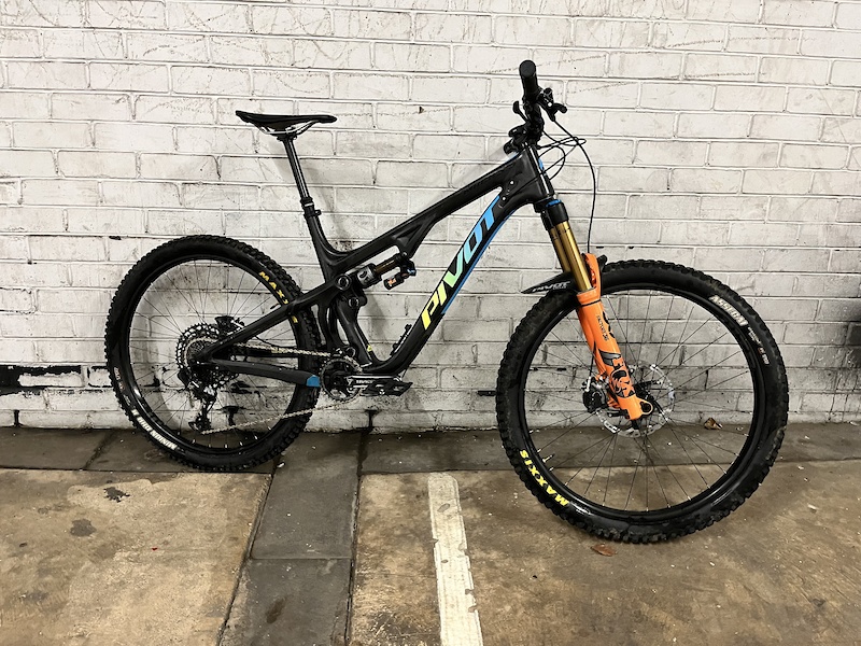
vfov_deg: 53.1
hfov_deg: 67.3
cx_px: 430
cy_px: 323
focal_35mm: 26
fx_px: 647
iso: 500
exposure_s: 1/50
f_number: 1.6
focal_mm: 5.1
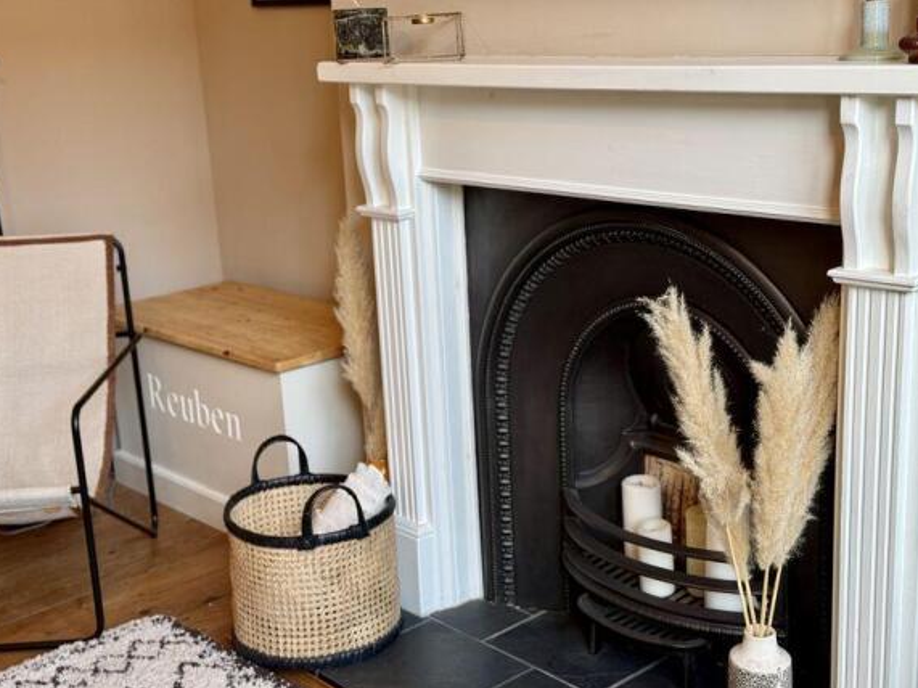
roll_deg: +3.4
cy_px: 350
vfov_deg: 29.7
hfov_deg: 38.9
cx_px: 459
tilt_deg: -15.9
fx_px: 1299
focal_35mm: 49
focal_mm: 6.76
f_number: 1.78
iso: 100
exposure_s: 1/50
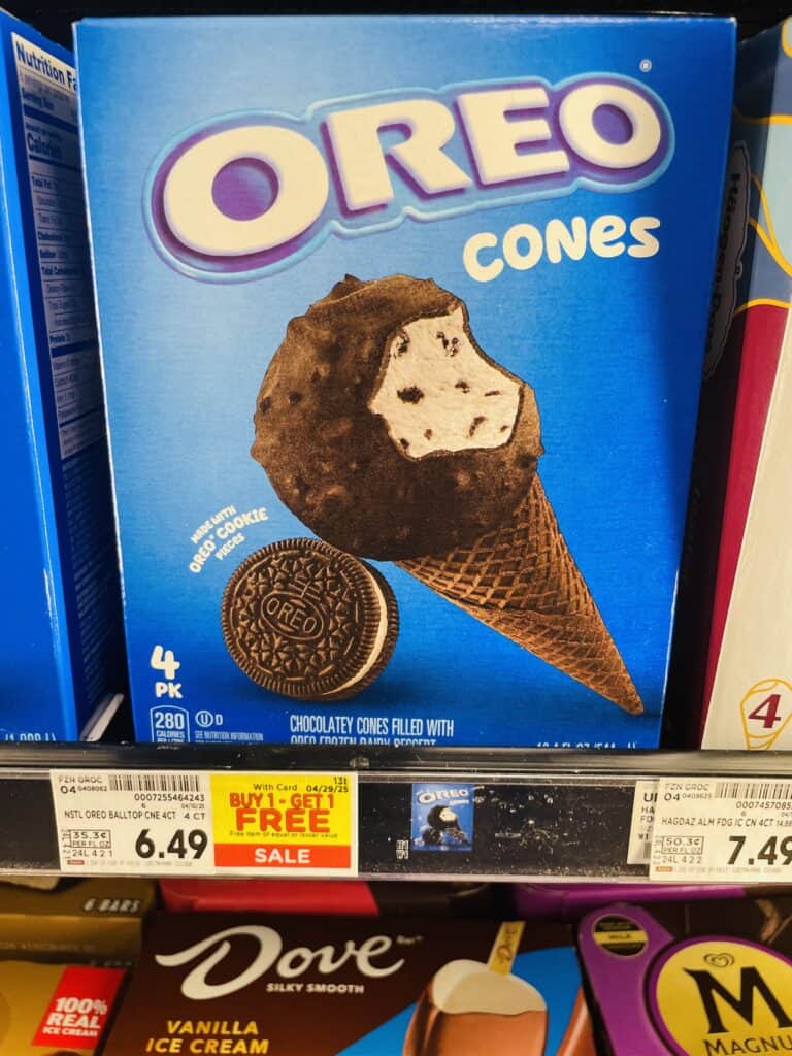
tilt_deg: -15.1
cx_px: 396
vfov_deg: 67.3
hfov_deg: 53.1
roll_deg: -0.5
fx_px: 793
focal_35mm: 26
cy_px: 528
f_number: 1.6
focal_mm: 4.2
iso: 125
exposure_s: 1/101
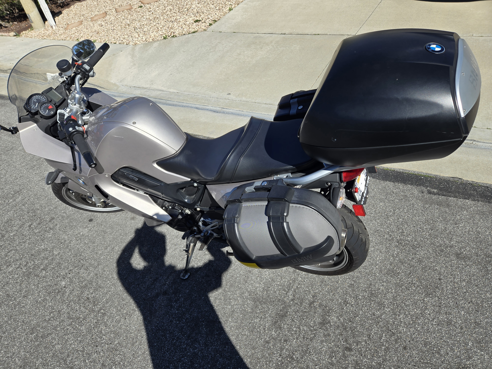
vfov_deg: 58.9
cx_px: 246
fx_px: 327
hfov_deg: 73.9
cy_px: 184
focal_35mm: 23
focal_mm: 5.4
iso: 25
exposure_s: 1/2000
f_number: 1.8
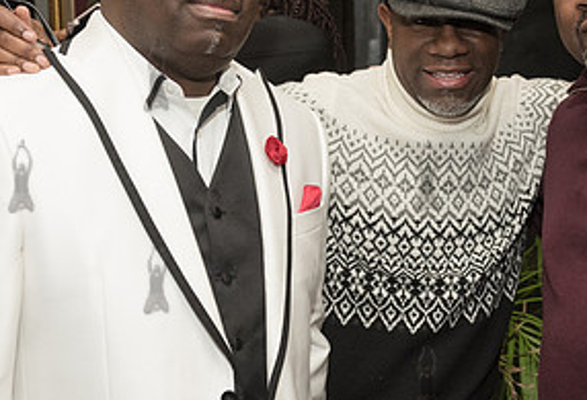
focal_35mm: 75
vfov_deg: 18.4
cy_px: 247
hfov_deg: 26.5
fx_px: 1231
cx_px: 429
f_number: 4.5
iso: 2000
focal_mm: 31
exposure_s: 1/250
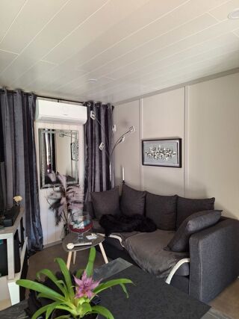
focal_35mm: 23
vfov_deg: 73.9
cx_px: 120
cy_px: 160
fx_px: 212
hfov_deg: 58.9
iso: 100
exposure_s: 1/50
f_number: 1.8
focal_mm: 5.54
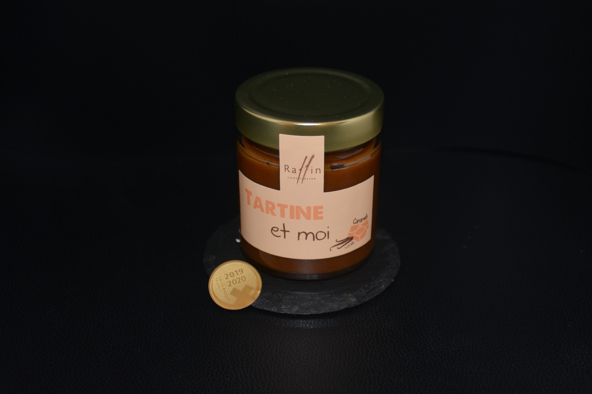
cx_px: 296
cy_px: 197
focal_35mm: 57
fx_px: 937
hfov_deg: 35.1
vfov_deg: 23.8
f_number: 4.2
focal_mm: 38
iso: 560
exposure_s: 1/60
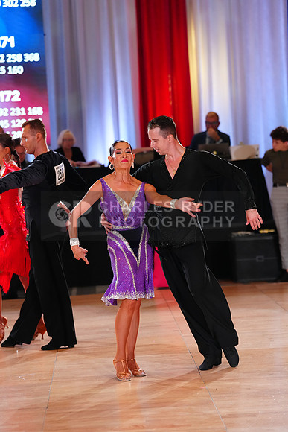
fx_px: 1463
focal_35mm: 122
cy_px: 216
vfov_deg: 16.8
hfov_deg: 11.2
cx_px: 144
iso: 3200
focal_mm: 122
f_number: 3.2
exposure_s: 1/640
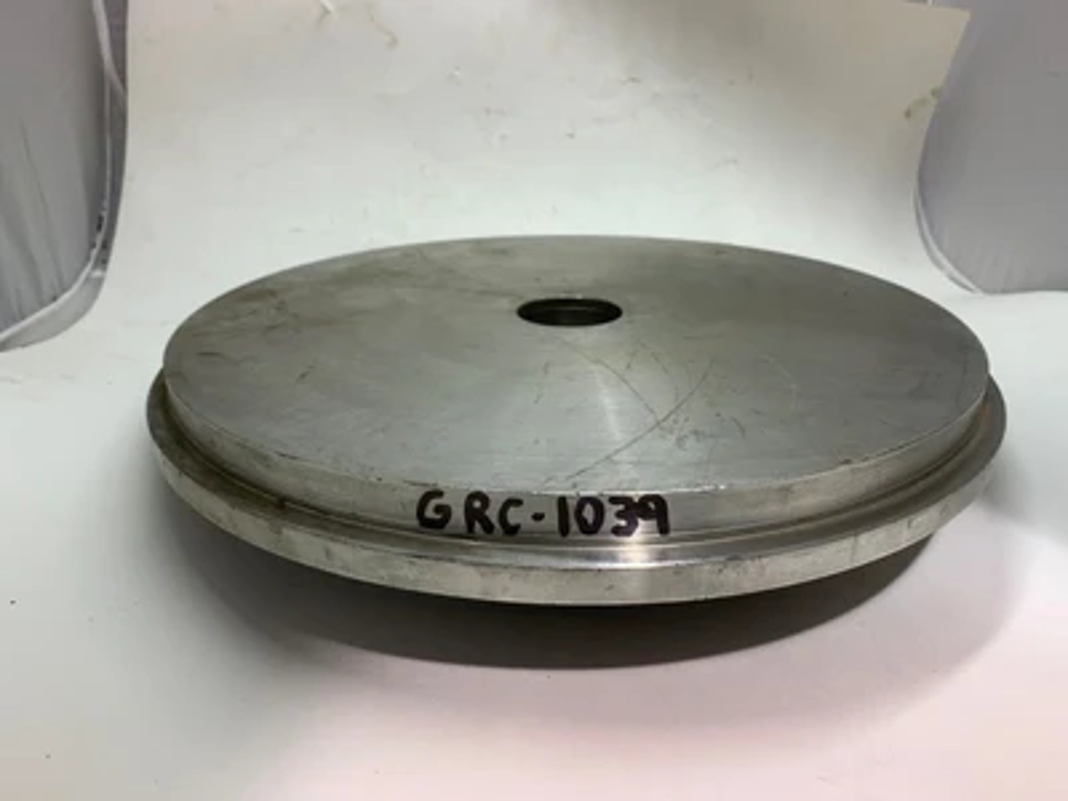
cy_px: 400
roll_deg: -2.1
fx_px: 802
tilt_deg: -21.9
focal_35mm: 26
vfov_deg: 53.1
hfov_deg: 67.3
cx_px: 534
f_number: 1.8
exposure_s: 1/171
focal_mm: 4.25
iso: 25
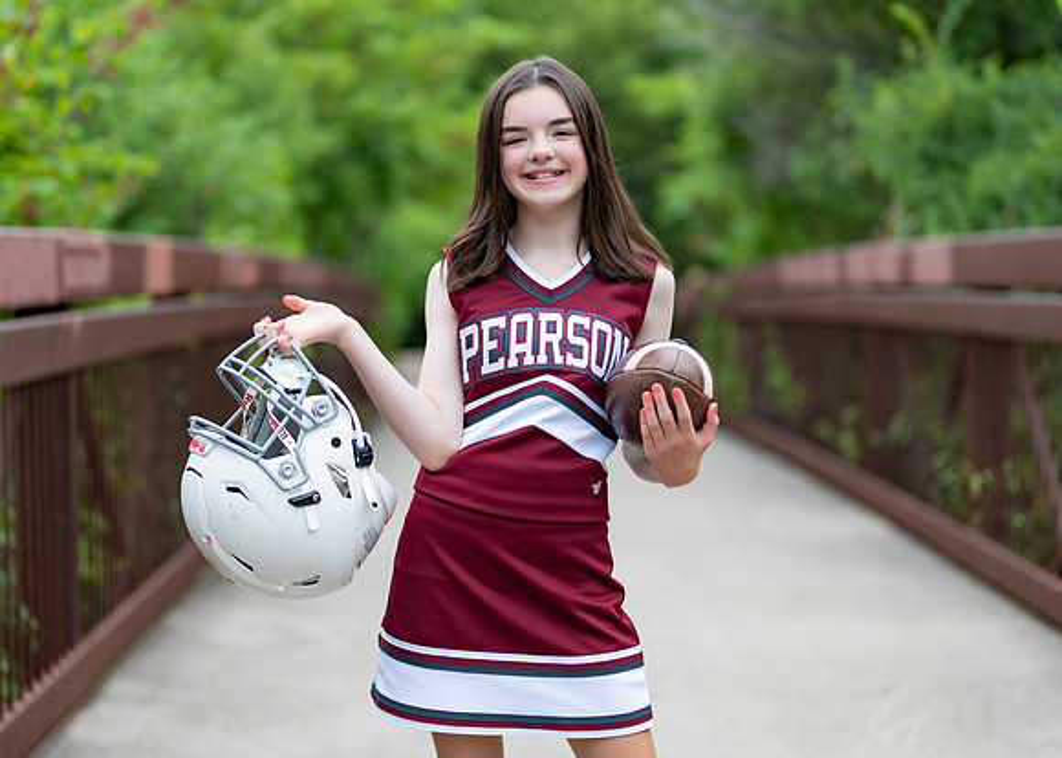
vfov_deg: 22.1
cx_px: 528
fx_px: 1938
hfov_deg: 30.6
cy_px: 348
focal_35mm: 64
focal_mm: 50
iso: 100
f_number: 1.2
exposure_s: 1/640
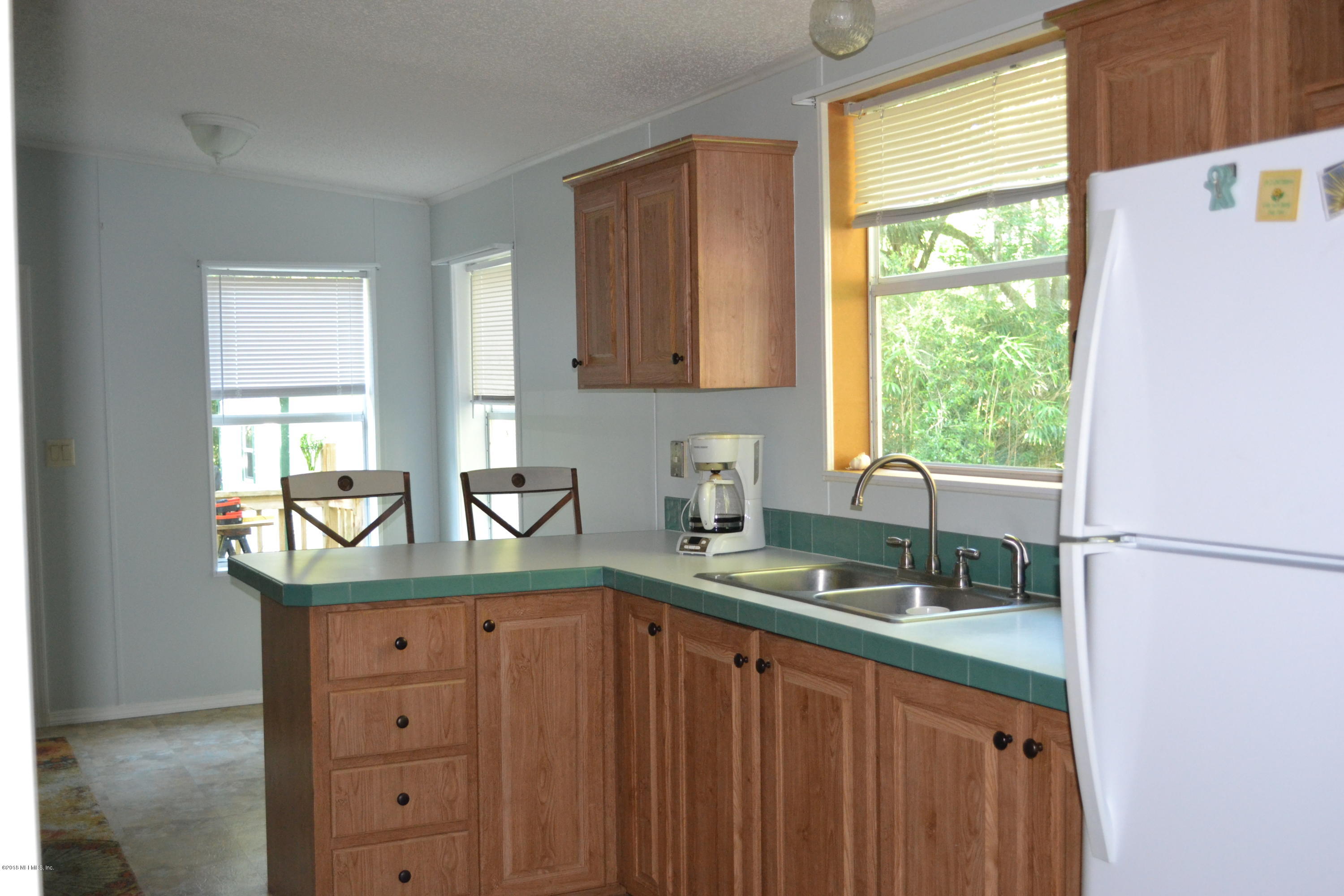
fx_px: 1344
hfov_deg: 53.1
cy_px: 448
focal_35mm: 36
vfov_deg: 36.9
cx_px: 672
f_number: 4
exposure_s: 1/60
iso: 1600
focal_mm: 24
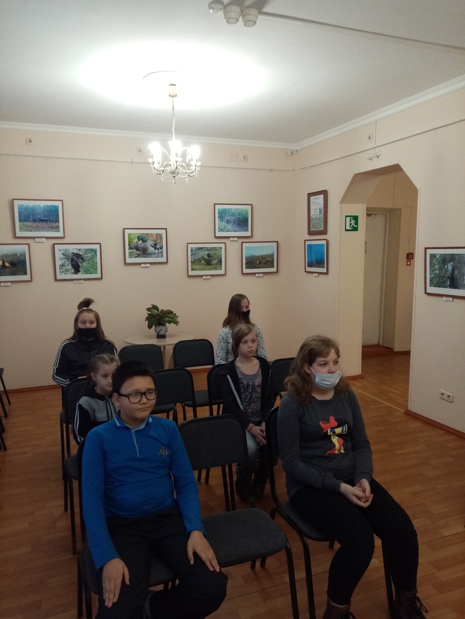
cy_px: 310
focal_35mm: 26
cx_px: 232
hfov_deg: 53.1
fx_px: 466
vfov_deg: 67.3
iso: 361
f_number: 1.8
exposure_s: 1/25
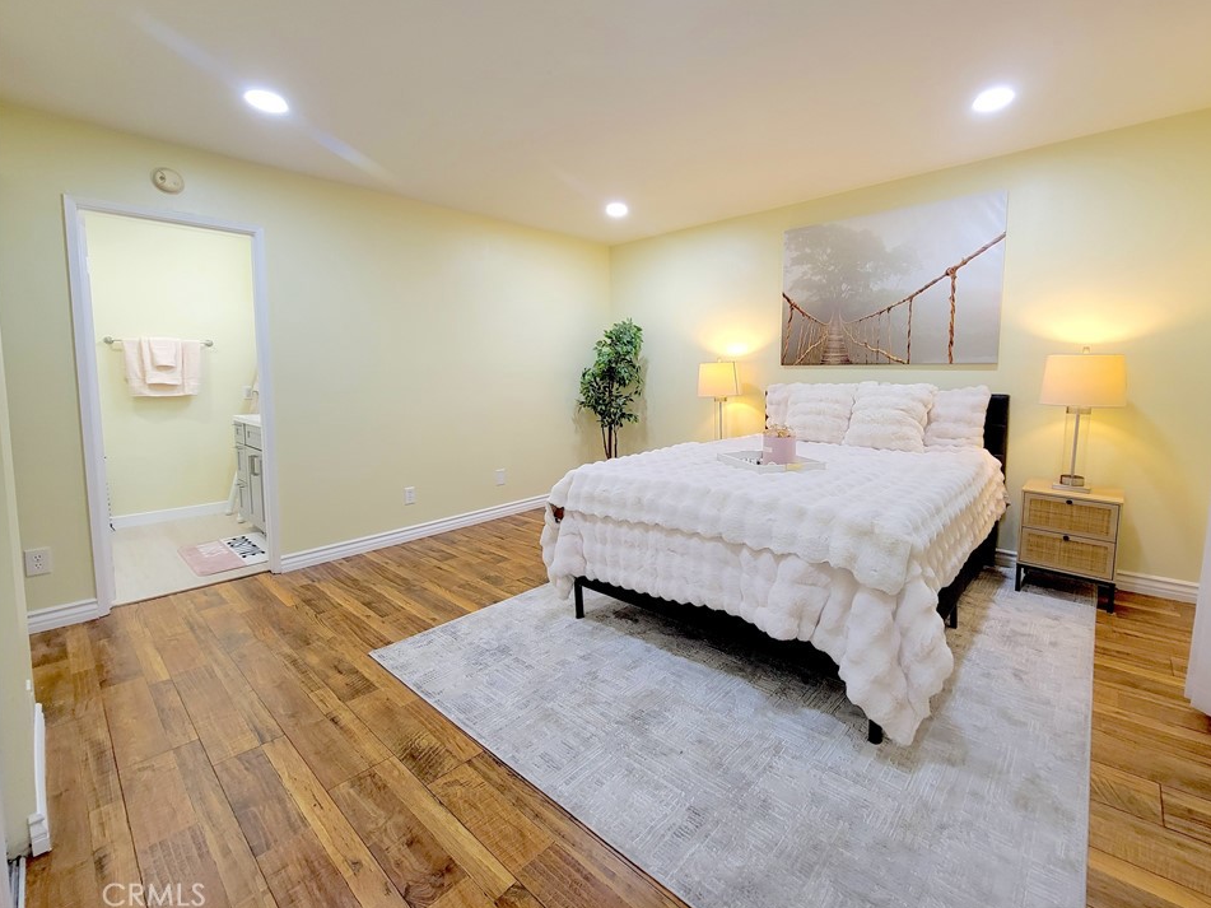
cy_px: 424
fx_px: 490
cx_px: 646
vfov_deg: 85.5
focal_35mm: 14
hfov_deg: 101.9
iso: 200
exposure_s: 1/60
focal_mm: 2.2
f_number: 2.2
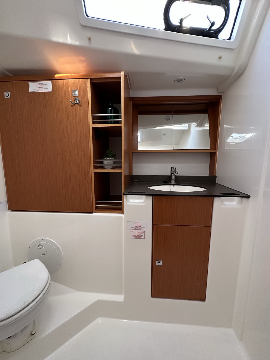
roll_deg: -0.2
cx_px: 135
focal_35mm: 14
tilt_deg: -8.3
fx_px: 146
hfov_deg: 85.7
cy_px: 180
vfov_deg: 102.1
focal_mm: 2.22
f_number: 2.2
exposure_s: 1/83
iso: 320
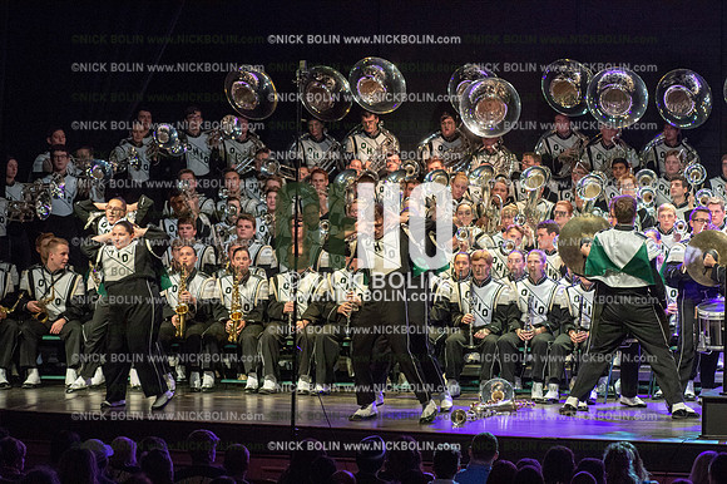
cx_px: 364
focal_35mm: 175
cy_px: 242
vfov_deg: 7.8
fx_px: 3532
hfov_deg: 11.8
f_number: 7.1
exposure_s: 1/200
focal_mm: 175
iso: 8000
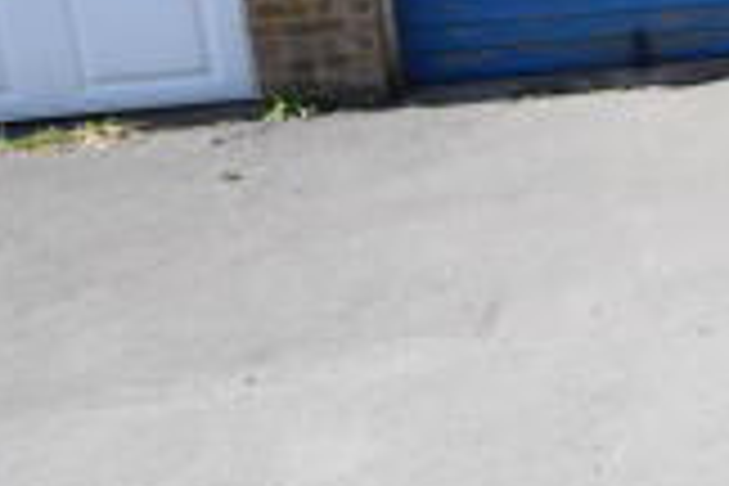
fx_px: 1073
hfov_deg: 28.5
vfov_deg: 24.7
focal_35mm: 53
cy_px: 43
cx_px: 1012
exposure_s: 1/320
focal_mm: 12
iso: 200
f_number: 9
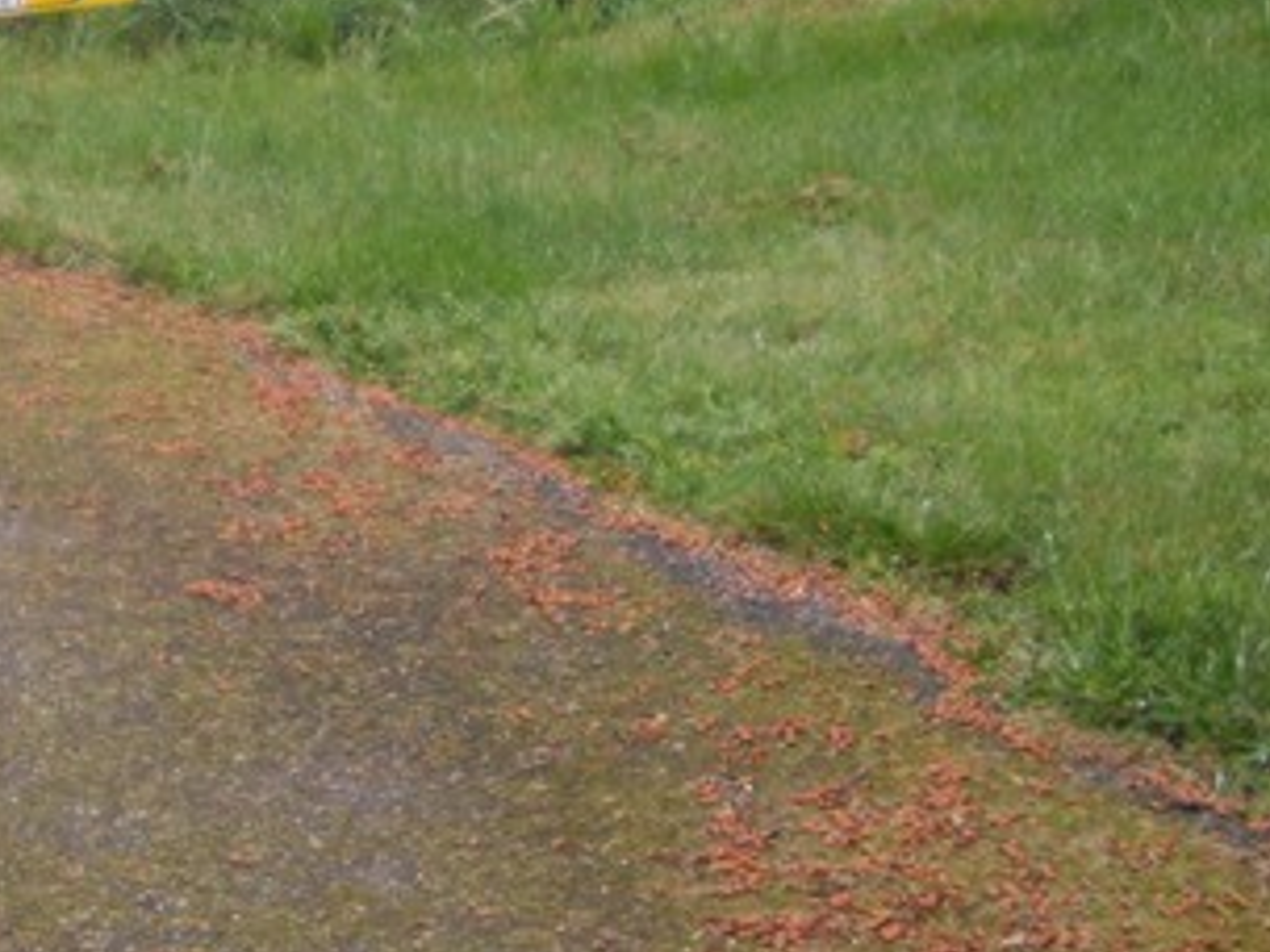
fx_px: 4696
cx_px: -50
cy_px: -430
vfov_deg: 11.2
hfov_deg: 15.1
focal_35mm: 128
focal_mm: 7.9
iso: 64
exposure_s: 1/200
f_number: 2.8
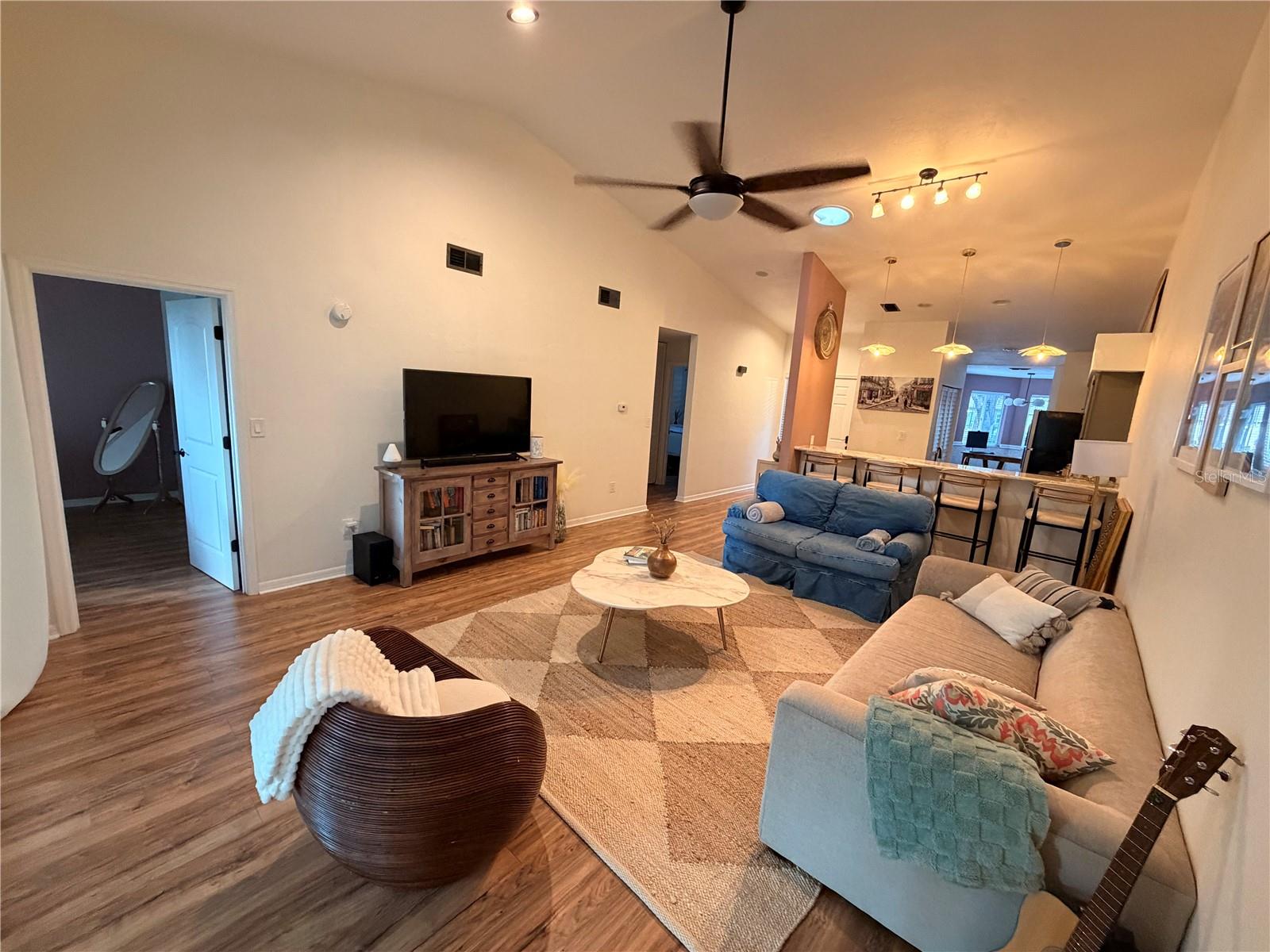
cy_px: 476
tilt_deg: -10.8
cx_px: 635
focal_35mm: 14
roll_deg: -4.0
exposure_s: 1/60
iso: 500
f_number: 2.2
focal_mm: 2.22
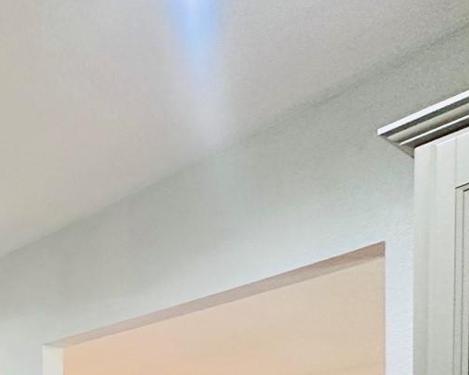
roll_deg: +0.2
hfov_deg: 30.2
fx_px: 597
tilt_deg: -0.7
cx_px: -190
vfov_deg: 27.4
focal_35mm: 43
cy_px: 520
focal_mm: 2.22
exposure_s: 1/120
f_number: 2.2
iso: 250
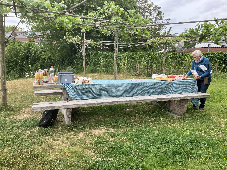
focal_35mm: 28
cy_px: 85
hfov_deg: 63.4
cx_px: 114
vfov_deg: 49.7
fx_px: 184
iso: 32
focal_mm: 3.99
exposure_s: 1/476
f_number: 1.8
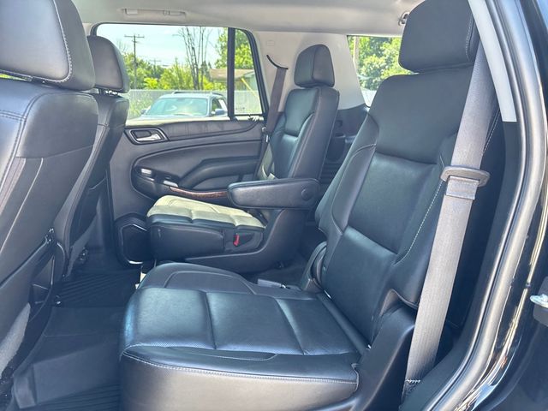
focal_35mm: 26
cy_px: 206
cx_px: 274
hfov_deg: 67.3
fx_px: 412
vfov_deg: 53.1
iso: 125
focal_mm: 5.96
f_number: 1.6
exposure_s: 1/119
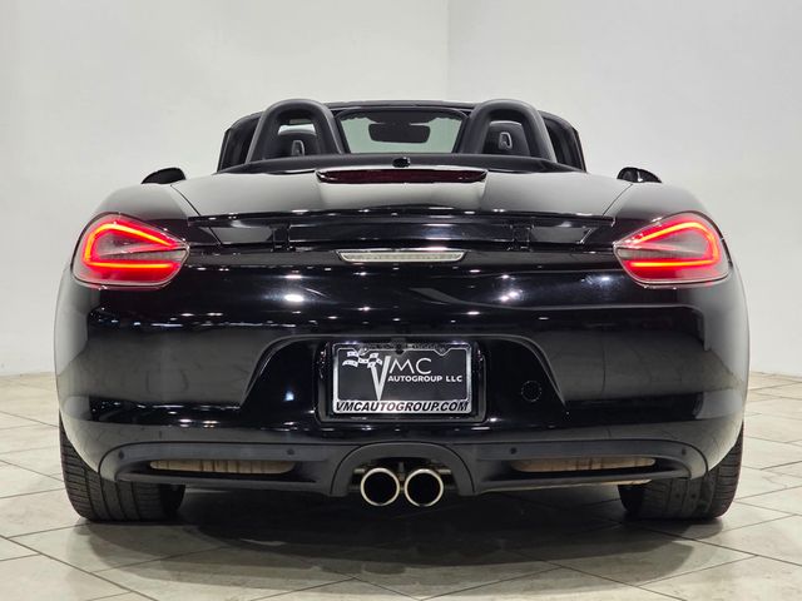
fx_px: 1599
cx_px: 401
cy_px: 300
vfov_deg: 21.3
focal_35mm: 69
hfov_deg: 28.2
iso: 200
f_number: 2.4
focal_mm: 7.9
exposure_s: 1/120
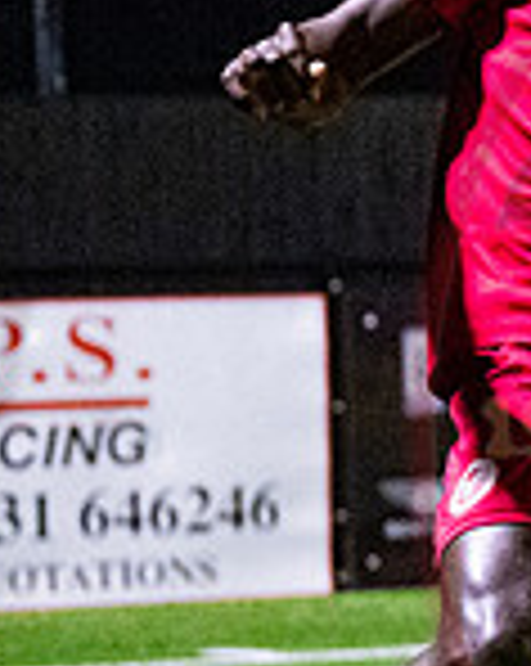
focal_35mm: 370
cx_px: 1149
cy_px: 530
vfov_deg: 5.2
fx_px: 7283
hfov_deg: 4.1
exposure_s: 1/1000
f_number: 2.8
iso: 8000
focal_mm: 70
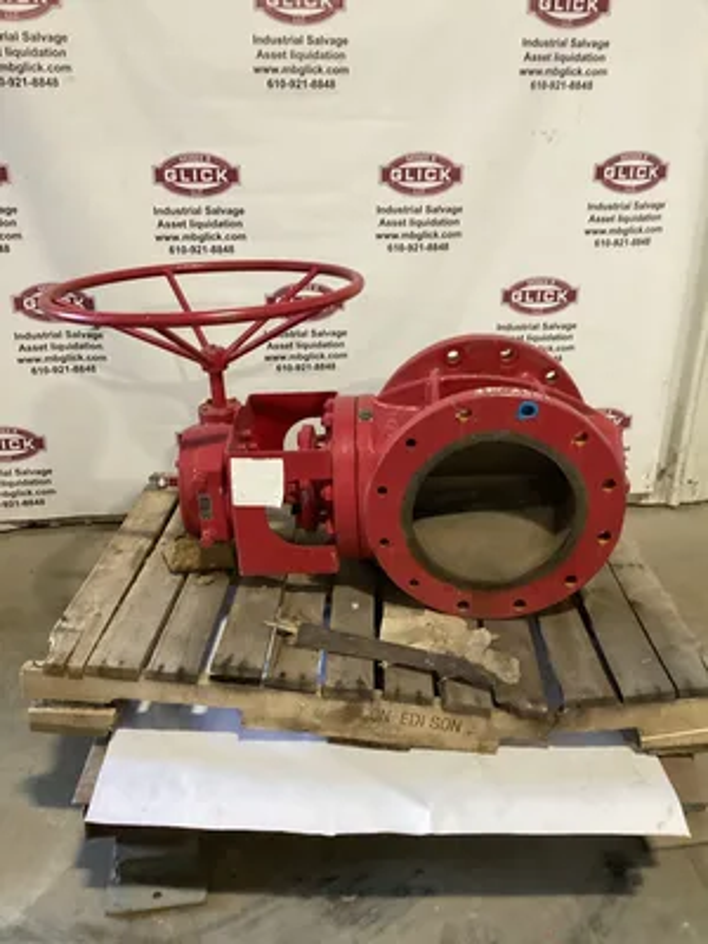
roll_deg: +0.4
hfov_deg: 45.4
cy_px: 472
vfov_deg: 58.4
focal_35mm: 31
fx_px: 845
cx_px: 354
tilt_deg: -23.5
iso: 320
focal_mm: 3.3
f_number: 2.4
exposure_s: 1/60
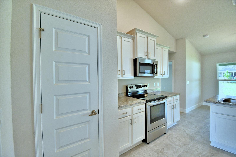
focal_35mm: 15
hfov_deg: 100.4
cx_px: 118
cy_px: 78
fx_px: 98
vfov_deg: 77.3
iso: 400
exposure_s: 1/100
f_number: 4.5
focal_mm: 10
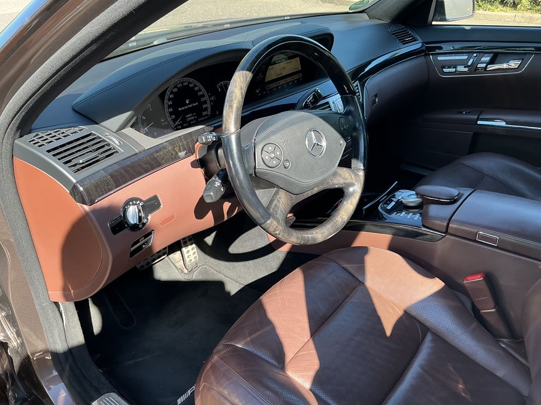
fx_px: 469
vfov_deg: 46.8
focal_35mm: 30
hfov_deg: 60.0
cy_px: 203
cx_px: 275
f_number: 1.8
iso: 20
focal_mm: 3
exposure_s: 1/120
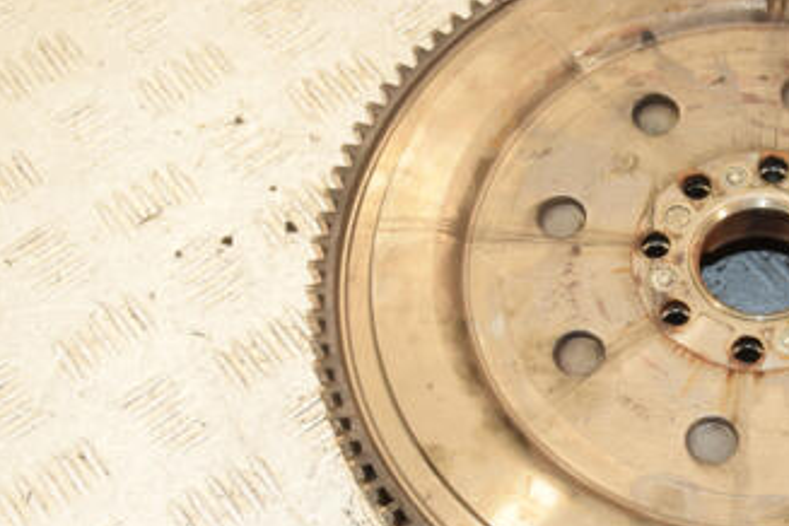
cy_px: 302
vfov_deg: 17.7
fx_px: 1687
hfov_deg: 25.6
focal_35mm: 77
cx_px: 697
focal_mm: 28
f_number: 6.3
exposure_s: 1/200
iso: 800
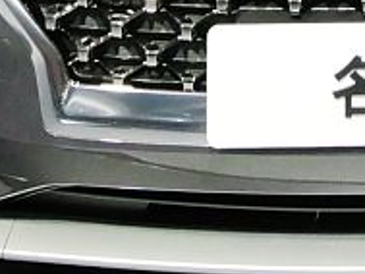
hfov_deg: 20.7
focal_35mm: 89
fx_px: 939
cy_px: -534
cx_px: 425
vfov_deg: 11.1
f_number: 4.5
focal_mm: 7
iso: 3200
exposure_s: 1/2000
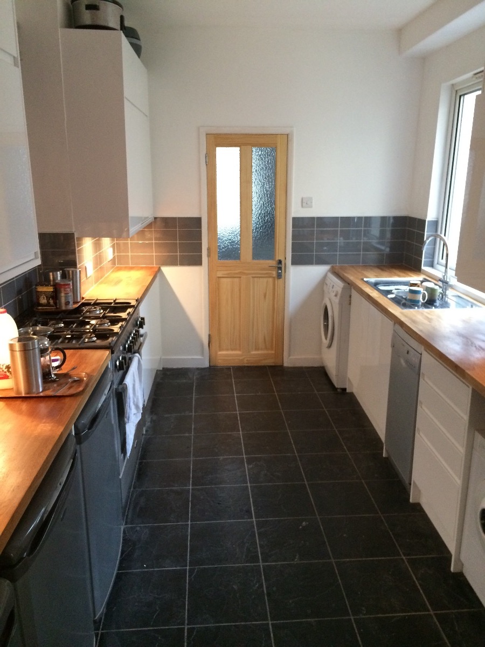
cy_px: 324
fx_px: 542
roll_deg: +1.0
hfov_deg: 48.2
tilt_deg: -17.5
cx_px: 242
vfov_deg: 61.7
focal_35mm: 29
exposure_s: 1/20
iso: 320
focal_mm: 4.15
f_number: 2.2
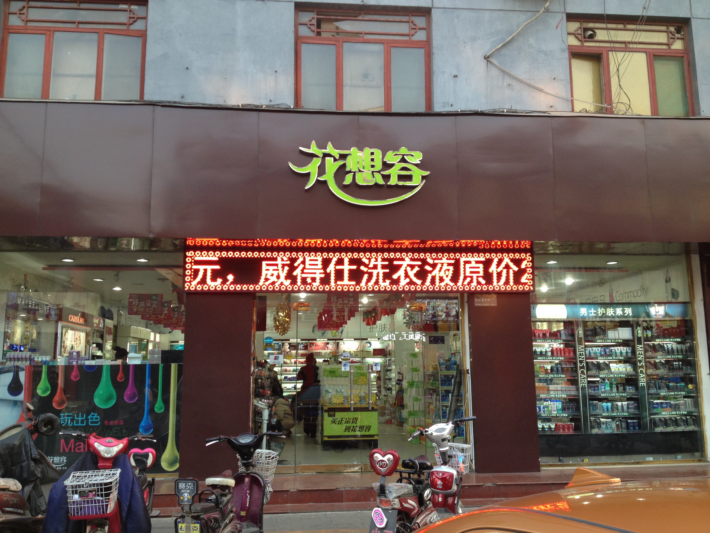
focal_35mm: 35
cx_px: 355
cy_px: 266
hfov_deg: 52.6
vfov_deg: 40.7
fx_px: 718
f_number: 2.4
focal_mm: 4.28
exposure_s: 1/60
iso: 64
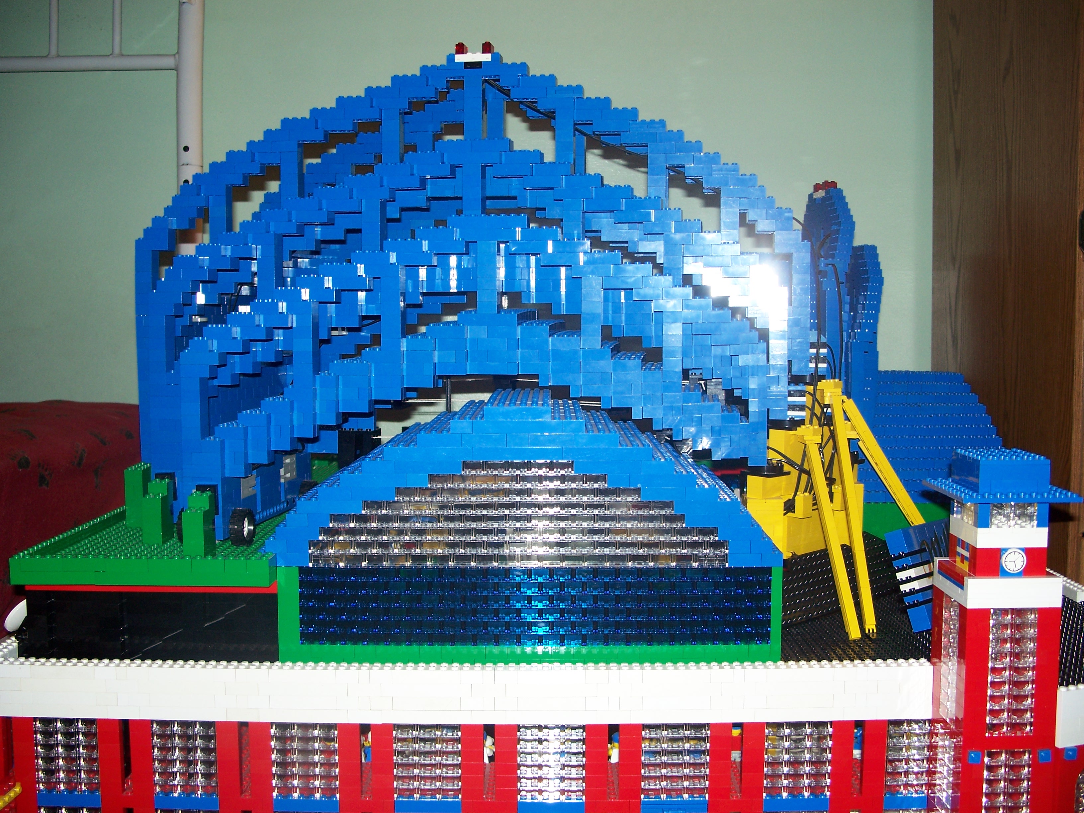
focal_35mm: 37
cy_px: 406
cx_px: 542
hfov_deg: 50.1
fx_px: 1159
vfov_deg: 38.7
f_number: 2.8
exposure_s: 1/60
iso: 125
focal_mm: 7.8
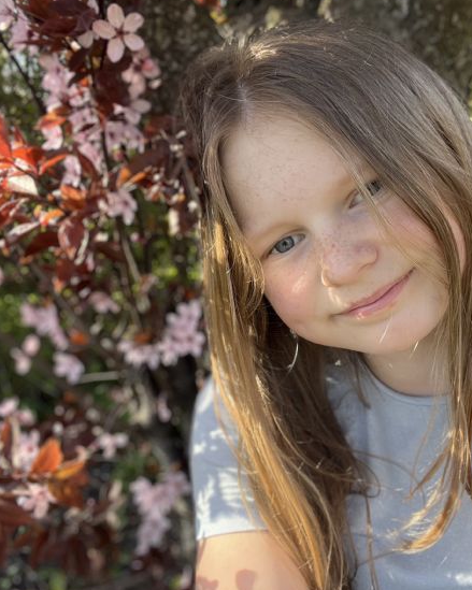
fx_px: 559
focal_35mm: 32
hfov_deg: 45.8
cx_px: 239
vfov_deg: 55.7
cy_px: 306
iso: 32
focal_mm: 2.71
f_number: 2.2
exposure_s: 1/121
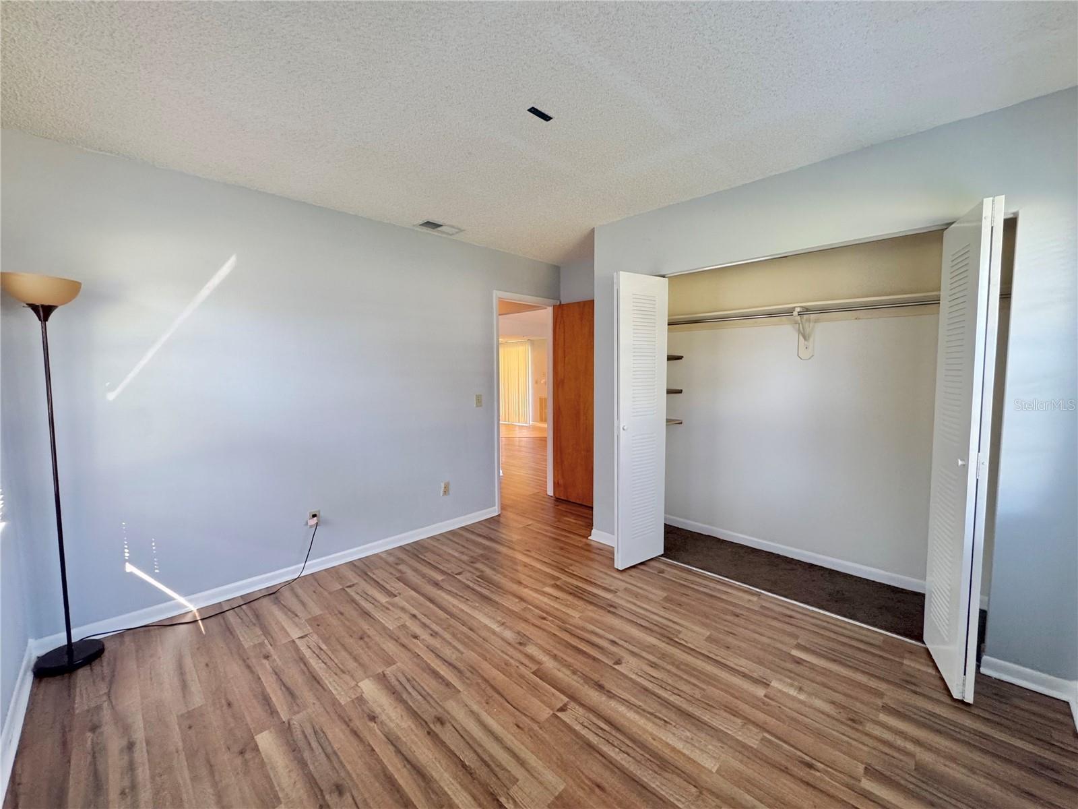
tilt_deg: -4.0
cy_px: 404
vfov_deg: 85.7
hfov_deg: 102.1
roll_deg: +0.3
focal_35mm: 14
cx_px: 539
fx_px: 436
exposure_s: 1/60
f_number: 2.2
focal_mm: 2.22
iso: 250
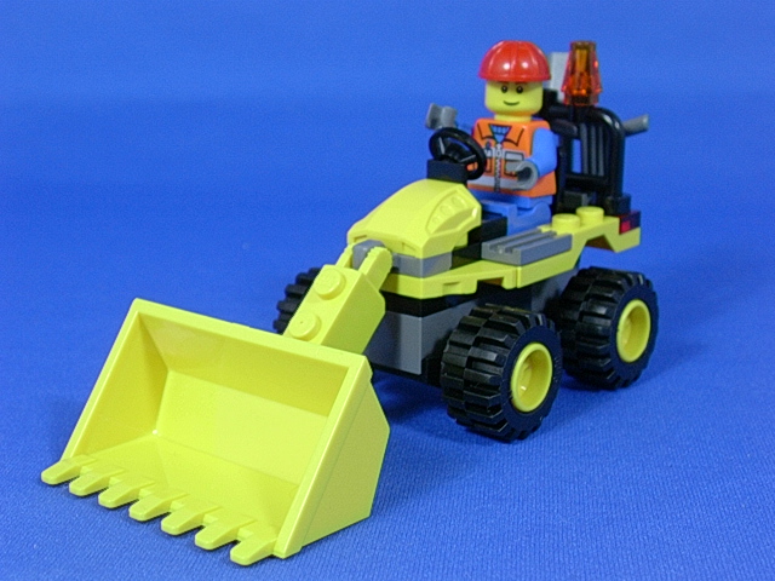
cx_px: 388
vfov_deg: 24.4
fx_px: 1343
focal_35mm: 60
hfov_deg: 32.2
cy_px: 290
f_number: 3.4
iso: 70
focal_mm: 9
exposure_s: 1/16.4
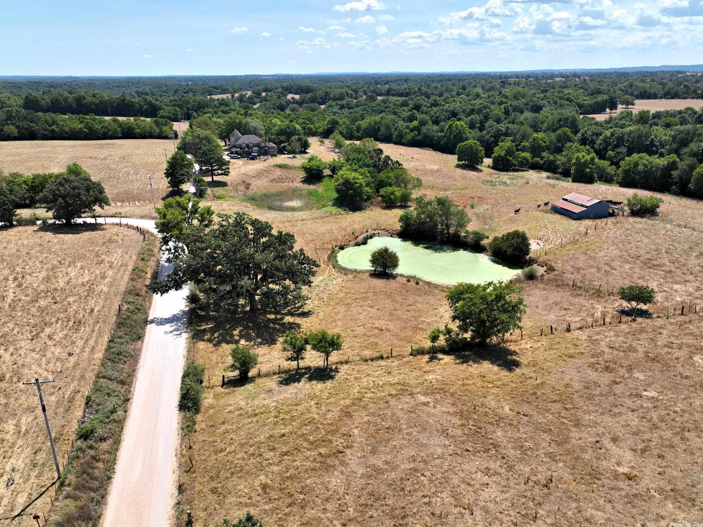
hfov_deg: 71.6
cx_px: 352
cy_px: 264
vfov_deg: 56.8
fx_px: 487
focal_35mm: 24
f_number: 2.8
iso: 130
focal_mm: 12.29
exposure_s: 1/160
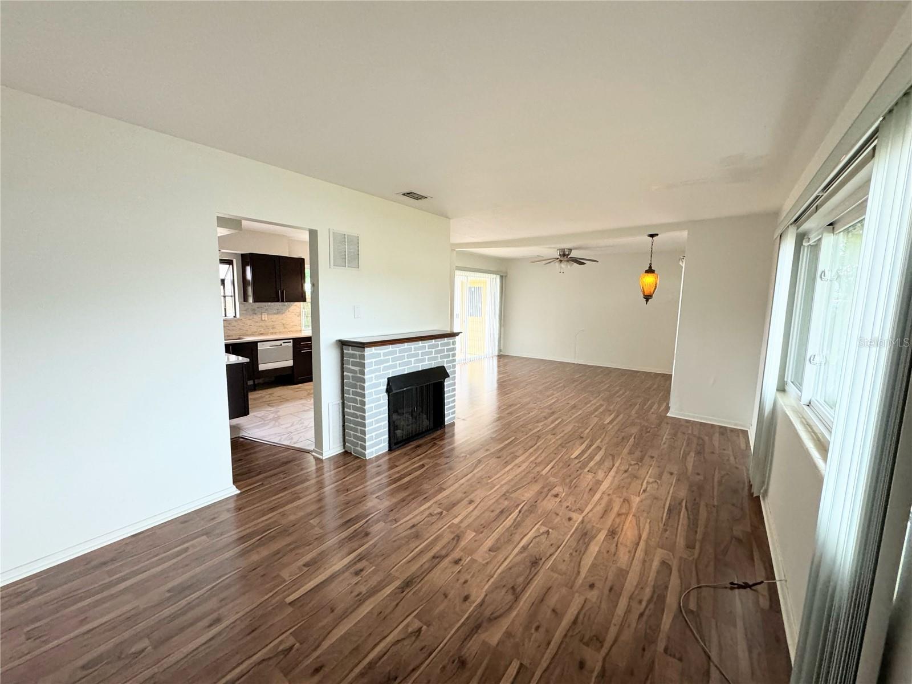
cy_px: 342
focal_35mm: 14
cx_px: 456
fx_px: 369
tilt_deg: -7.7
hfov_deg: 102.1
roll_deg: -0.8
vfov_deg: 85.7
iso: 400
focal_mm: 2.22
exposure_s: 1/60
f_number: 2.2
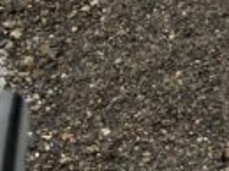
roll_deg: +0.4
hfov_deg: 7.3
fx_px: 1354
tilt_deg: -25.7
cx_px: 893
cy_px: -99
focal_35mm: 205
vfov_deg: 7.1
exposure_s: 1/200
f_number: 1.6
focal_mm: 5.1
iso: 40
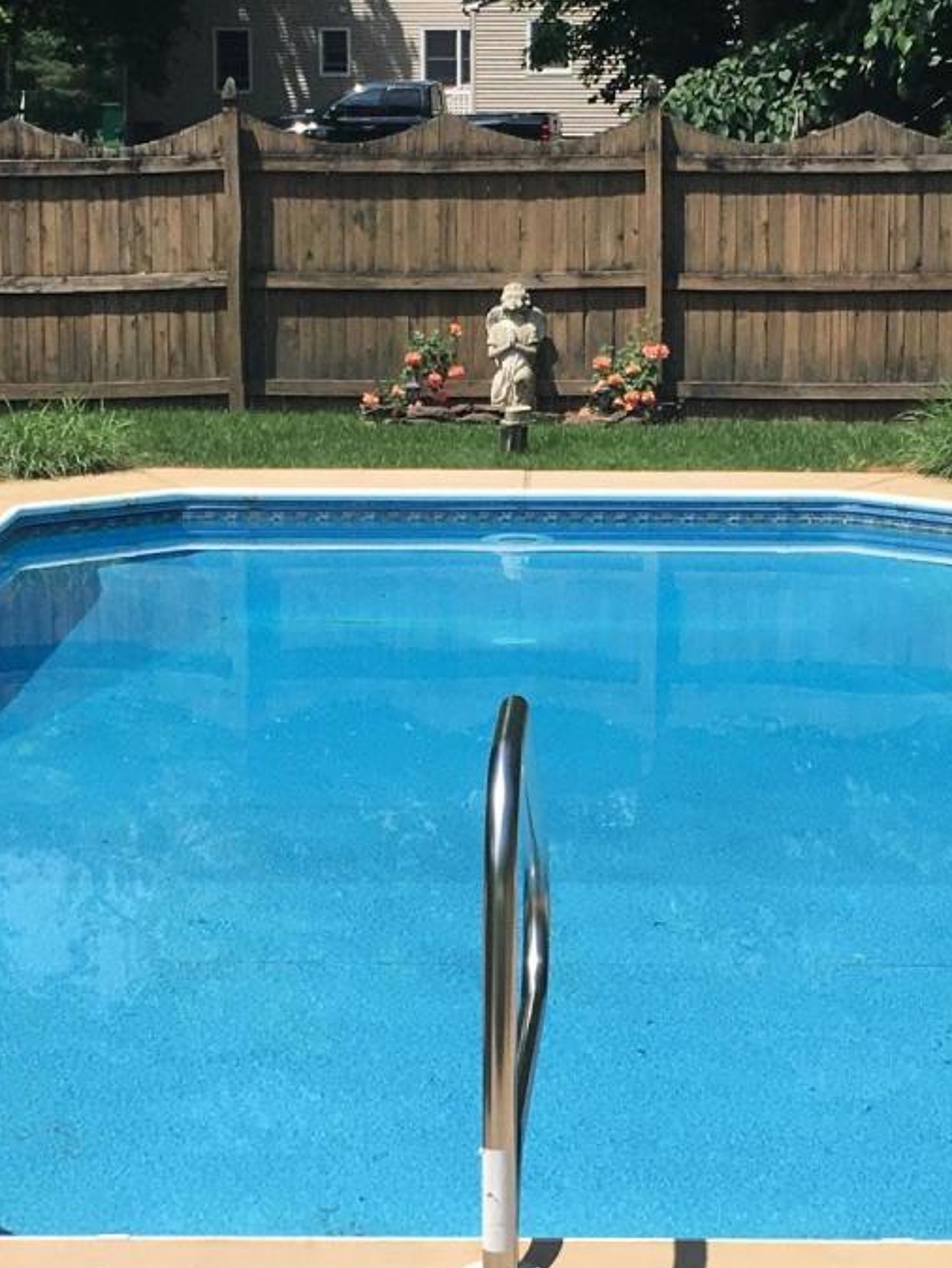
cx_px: 502
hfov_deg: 17.2
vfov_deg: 22.7
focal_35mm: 86
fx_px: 3152
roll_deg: -1.8
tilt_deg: -15.5
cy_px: 768
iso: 25
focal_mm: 4.15
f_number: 2.2
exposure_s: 1/2331
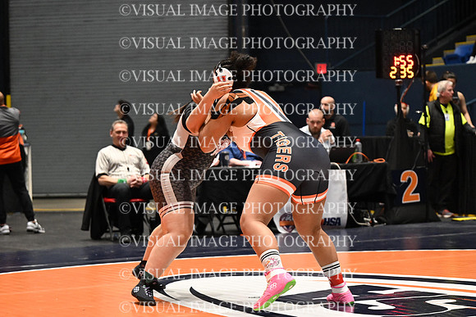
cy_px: 158
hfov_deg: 19.5
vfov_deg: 13.0
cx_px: 238
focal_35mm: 105
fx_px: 1389
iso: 4500
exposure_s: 1/960
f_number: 2.8
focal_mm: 70
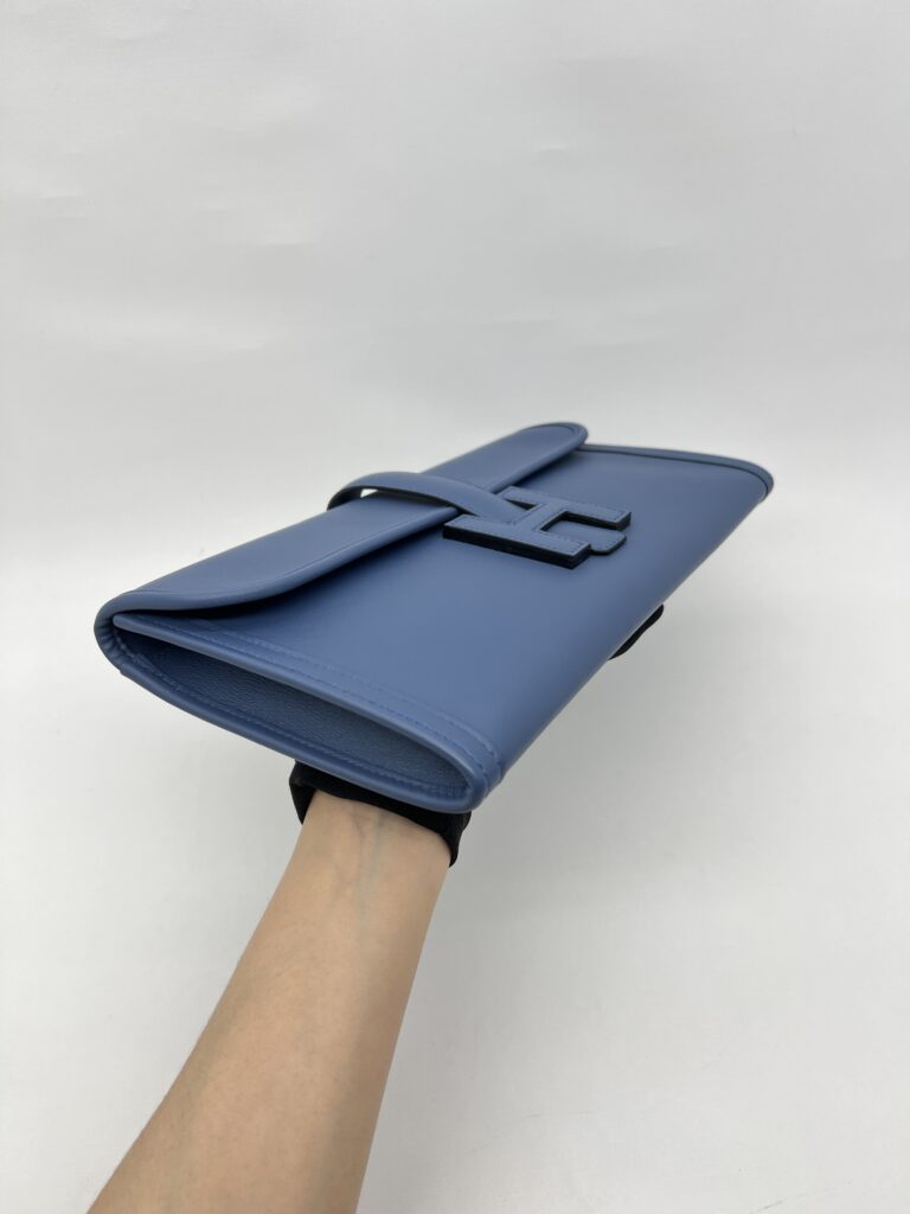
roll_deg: +2.5
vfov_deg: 67.3
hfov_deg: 53.1
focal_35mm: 26
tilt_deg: -40.6
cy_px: 607
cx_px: 455
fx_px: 911
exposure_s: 1/108
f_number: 1.5
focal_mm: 5.7
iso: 32
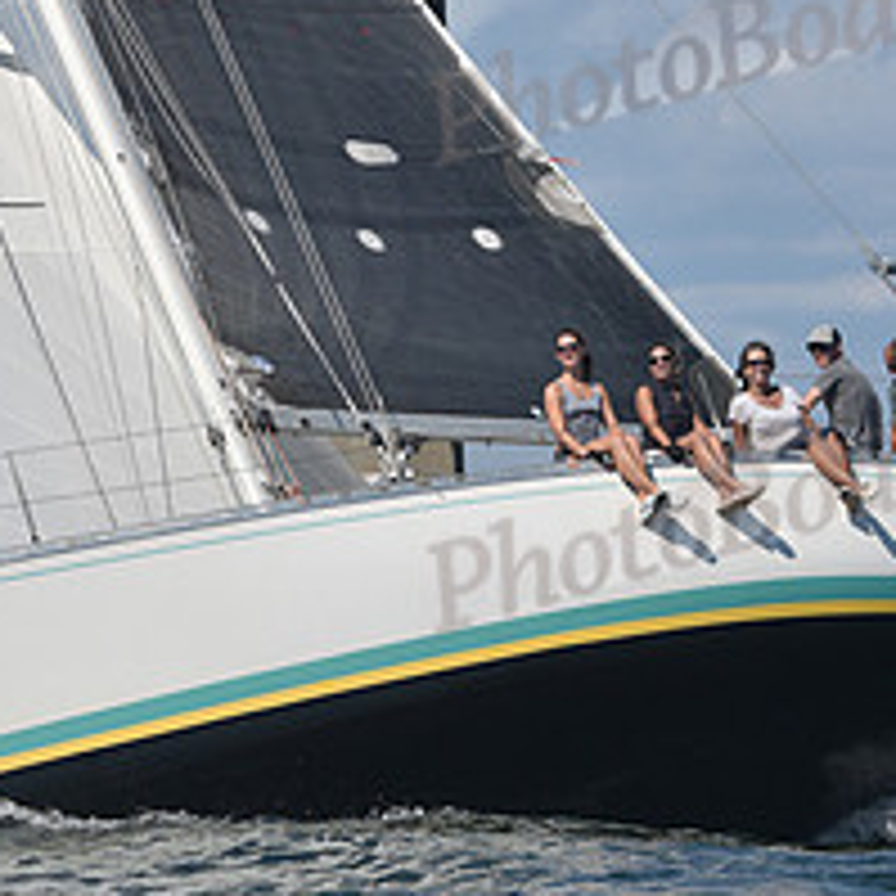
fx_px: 6238
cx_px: 198
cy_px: 344
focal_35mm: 213
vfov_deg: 8.2
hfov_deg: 8.2
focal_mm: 86
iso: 250
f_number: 6.3
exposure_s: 1/1250
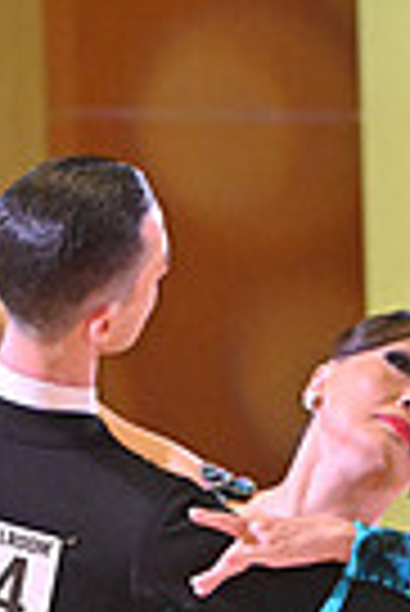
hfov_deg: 3.2
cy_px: 940
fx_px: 7412
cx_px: 169
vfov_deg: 4.7
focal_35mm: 435
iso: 5000
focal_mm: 102
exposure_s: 1/400
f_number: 5
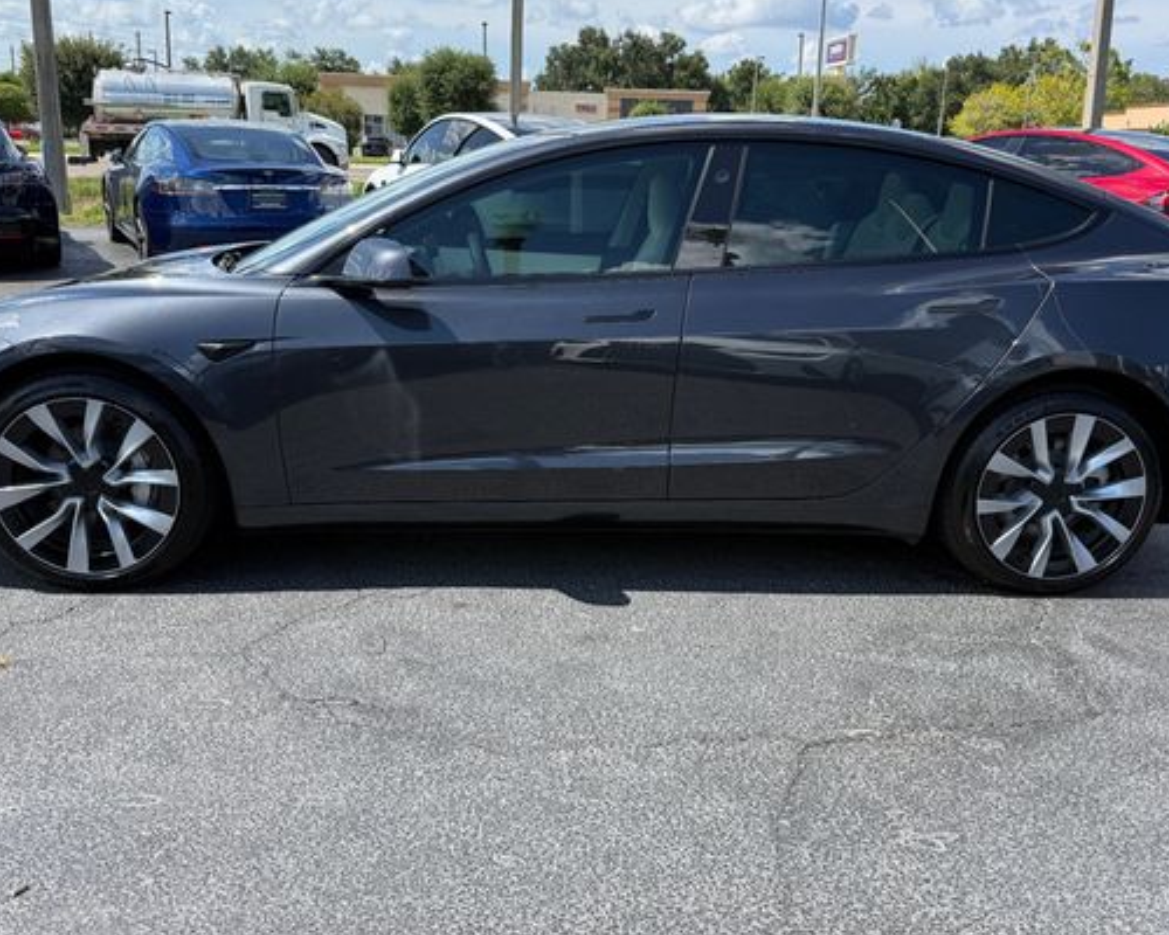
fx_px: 1038
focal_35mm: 30
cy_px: 430
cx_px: 582
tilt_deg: -14.6
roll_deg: -2.1
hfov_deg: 58.8
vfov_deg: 48.5
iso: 80
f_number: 1.78
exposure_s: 1/2703
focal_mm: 6.76
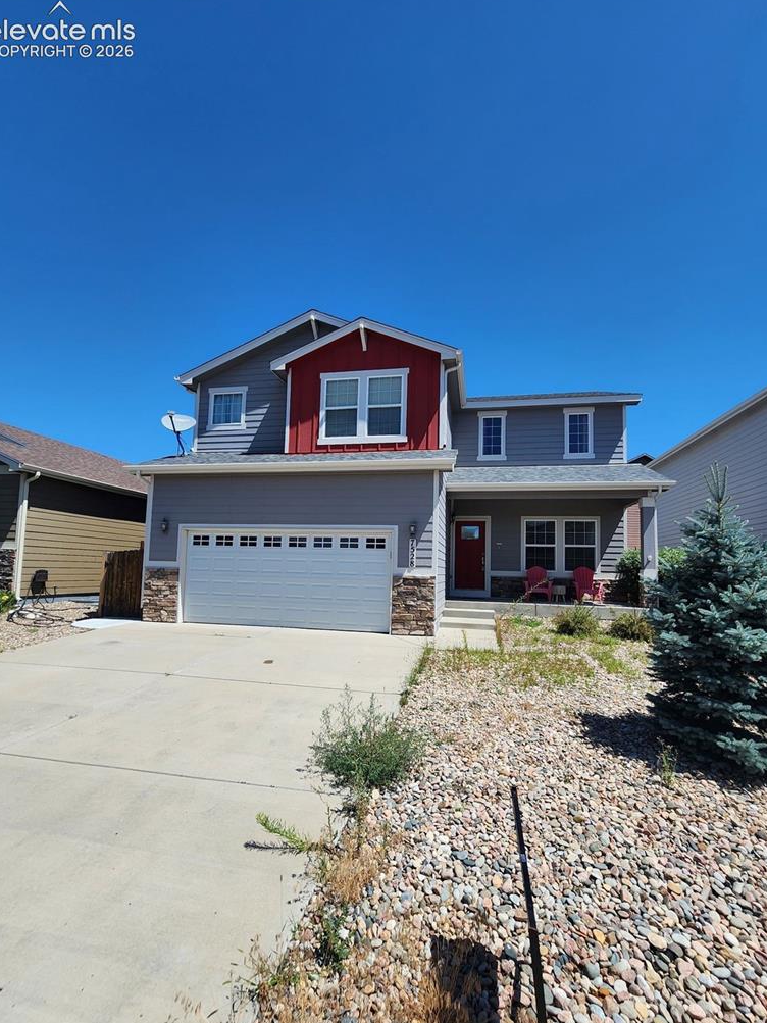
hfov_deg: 85.7
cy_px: 536
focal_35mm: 14
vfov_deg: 102.0
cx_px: 391
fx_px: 414
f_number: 2.2
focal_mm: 2.2
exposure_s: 1/1941
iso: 50
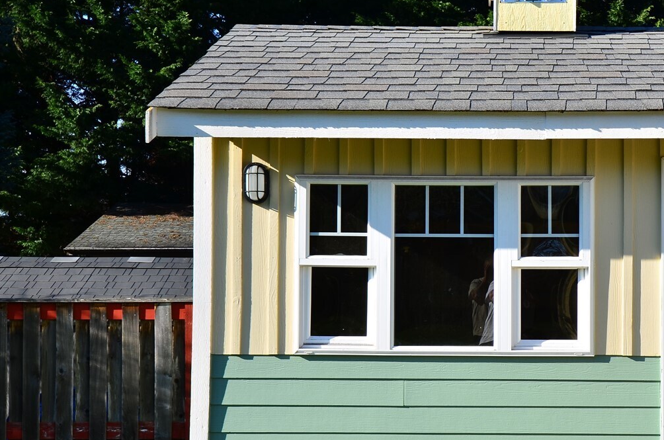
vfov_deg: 22.2
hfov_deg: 32.4
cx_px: 488
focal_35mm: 61
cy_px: 239
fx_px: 1123
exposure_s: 1/125
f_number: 8
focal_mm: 24
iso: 100
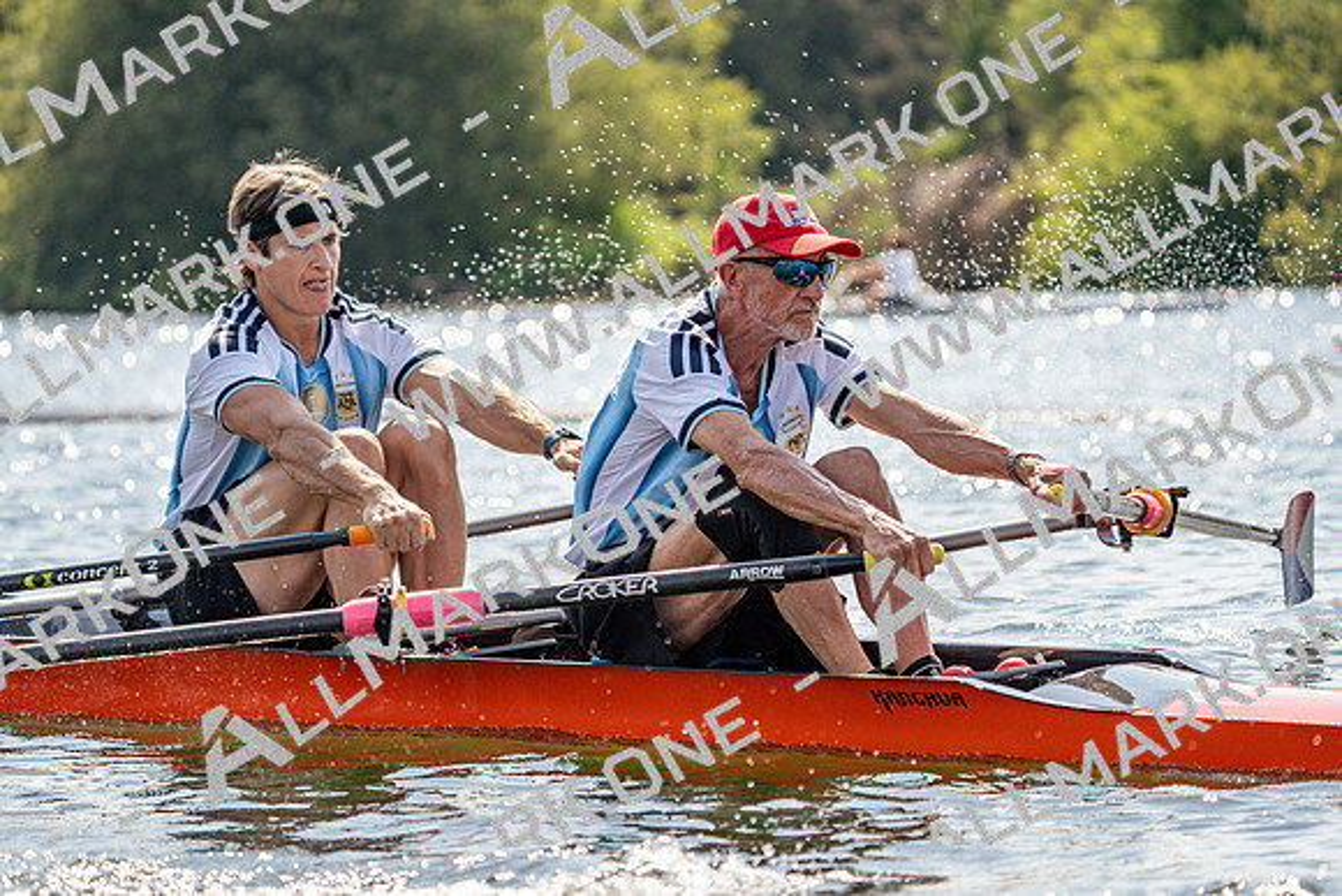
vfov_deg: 6.9
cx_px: 671
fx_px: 7457
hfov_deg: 10.3
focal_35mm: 200
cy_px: 448
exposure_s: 1/1600
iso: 250
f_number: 5.6
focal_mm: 200
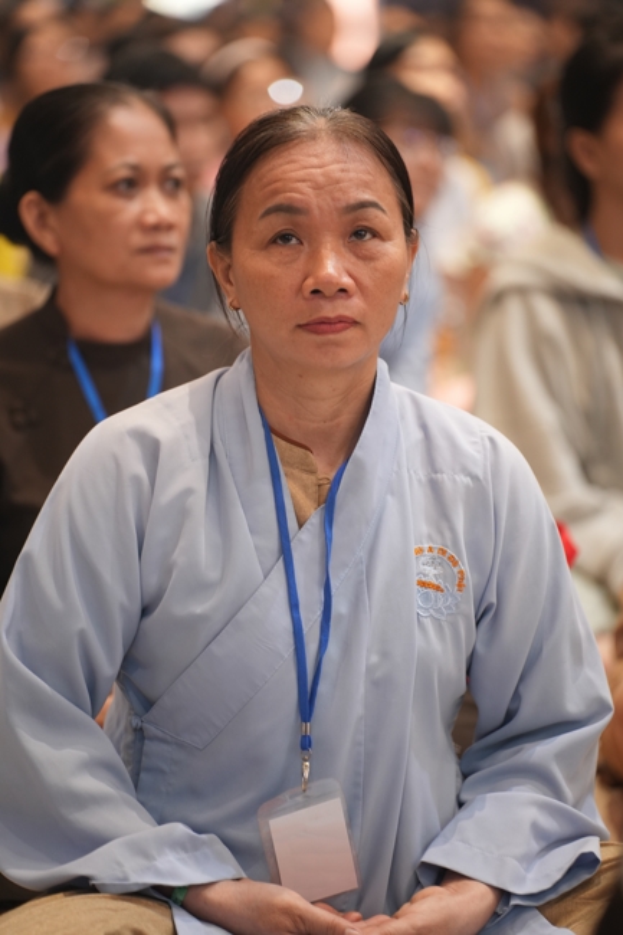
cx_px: 312
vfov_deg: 13.7
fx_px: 3896
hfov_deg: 9.1
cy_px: 468
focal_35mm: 150
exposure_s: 1/80
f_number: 2.8
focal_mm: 150
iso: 1250
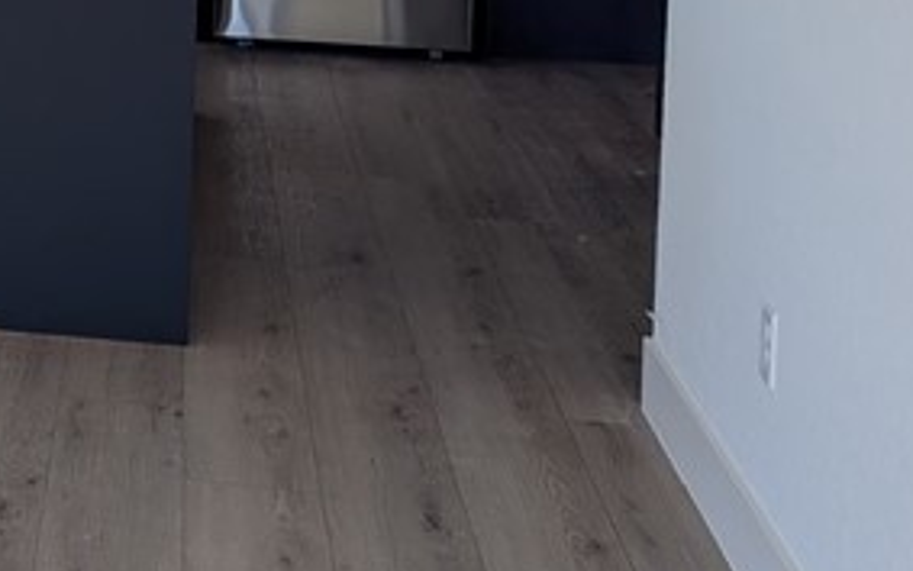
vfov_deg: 13.6
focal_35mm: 92
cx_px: -618
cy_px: -187
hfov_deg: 18.7
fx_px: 2290
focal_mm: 6.9
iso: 24
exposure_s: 1/1603
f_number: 1.68
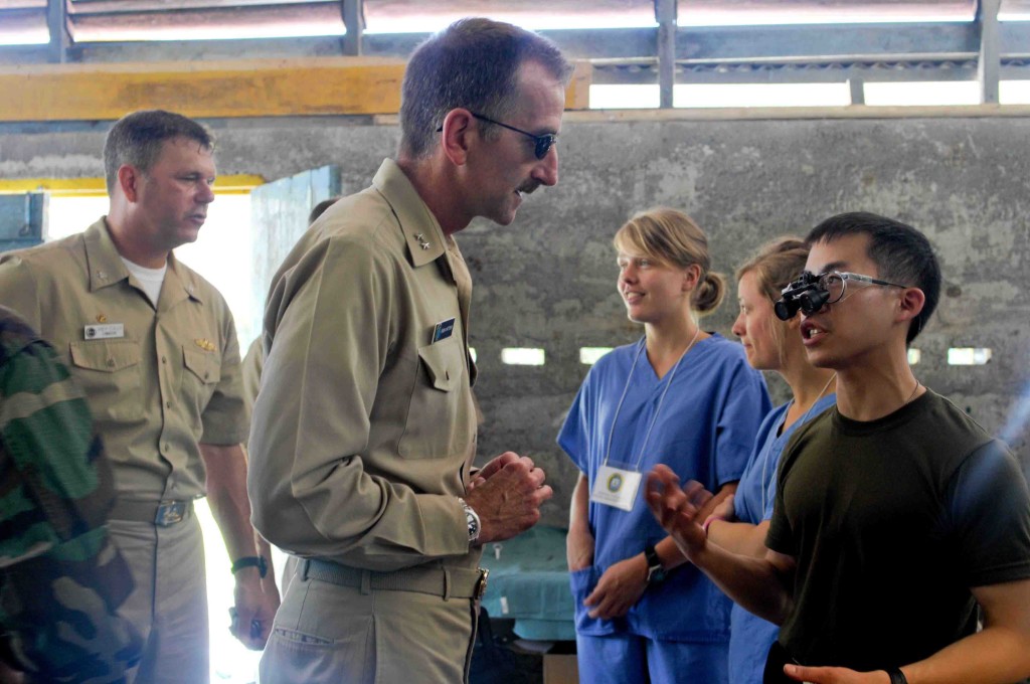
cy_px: 342
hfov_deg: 37.9
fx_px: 1500
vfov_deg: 25.7
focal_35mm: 52
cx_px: 515
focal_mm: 35
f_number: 4.5
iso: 250
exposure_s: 1/30
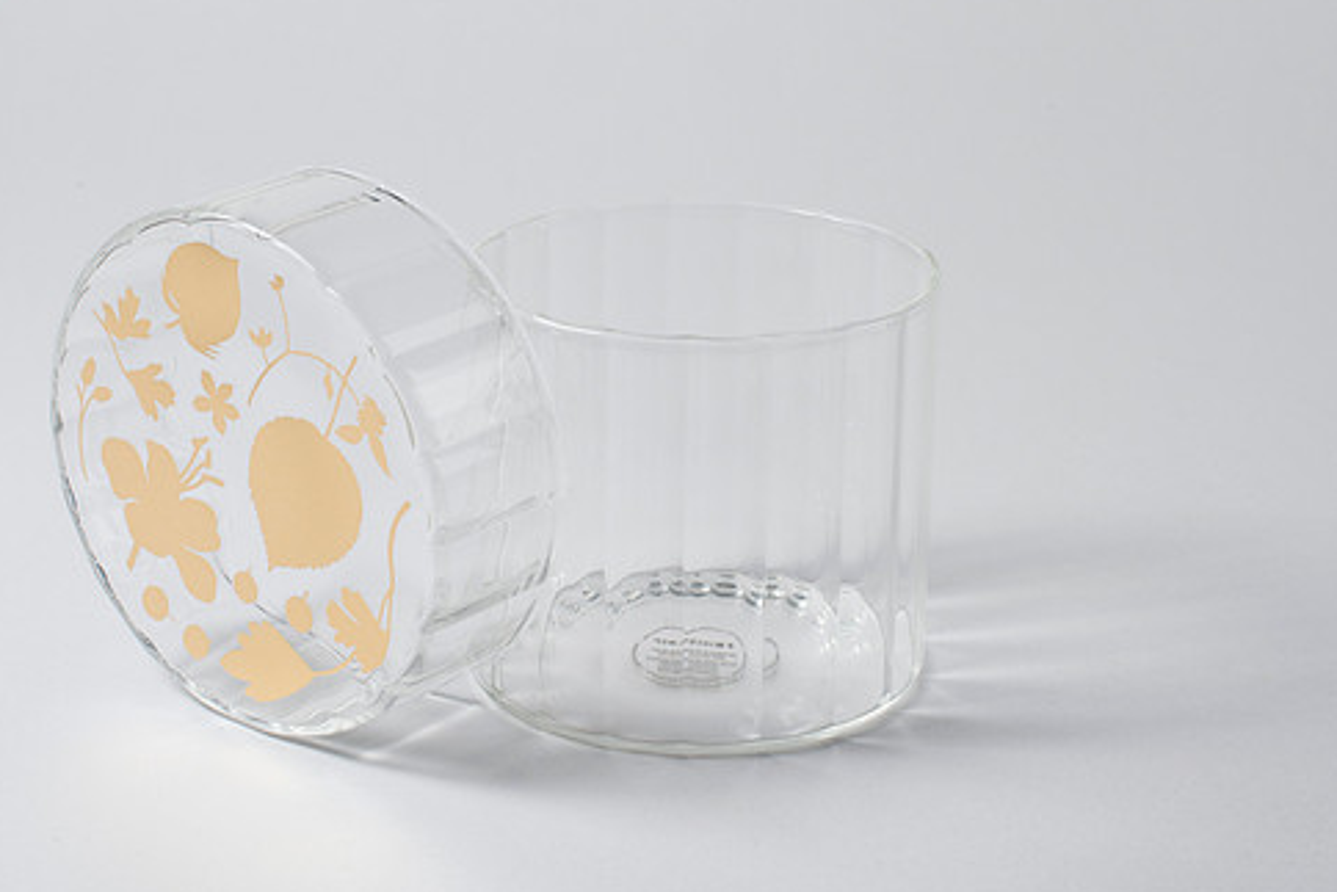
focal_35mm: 85
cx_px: 683
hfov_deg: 23.9
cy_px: 399
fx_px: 3158
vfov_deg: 16.1
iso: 100
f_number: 16
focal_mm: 50
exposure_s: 1/200
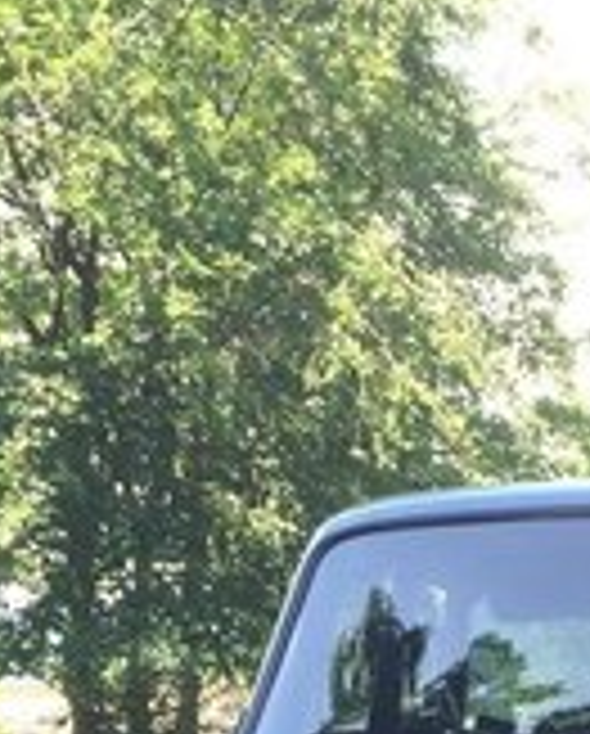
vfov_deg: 20.7
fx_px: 1872
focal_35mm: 86
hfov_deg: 17.2
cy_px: 883
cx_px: 671
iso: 32
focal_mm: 4.15
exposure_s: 1/258
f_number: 2.2
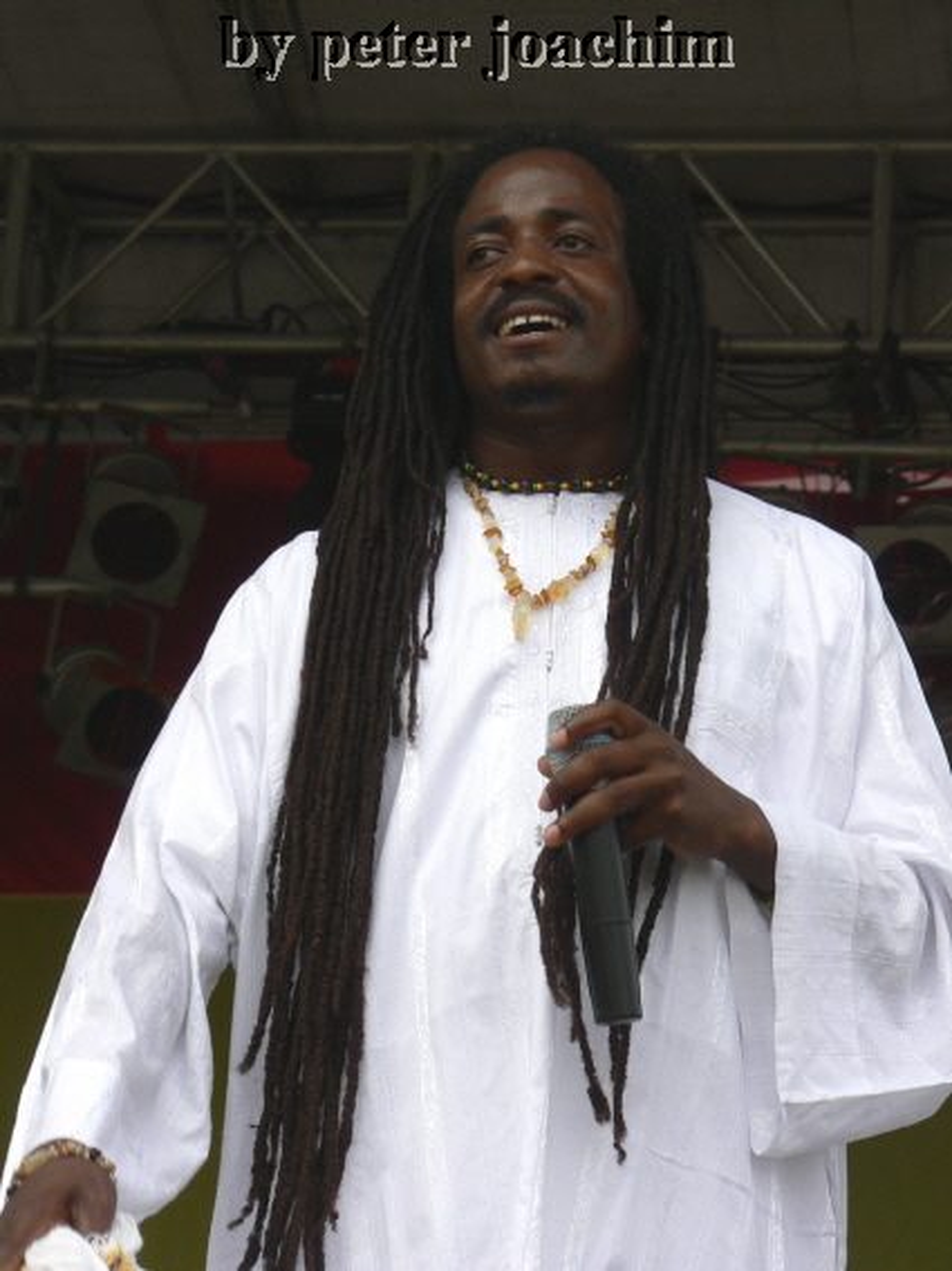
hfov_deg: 9.9
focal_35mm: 150
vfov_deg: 13.2
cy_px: 636
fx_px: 5502
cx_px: 476
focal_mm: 25.7
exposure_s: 1/400
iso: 64
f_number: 4
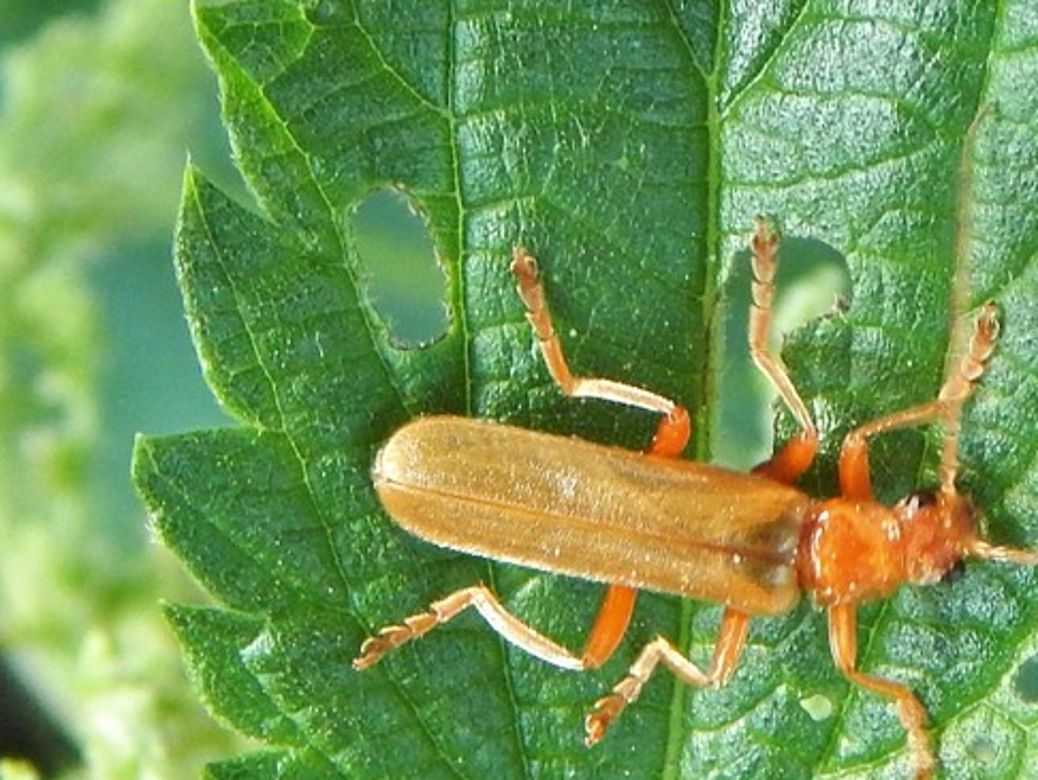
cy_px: 496
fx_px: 3210
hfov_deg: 18.3
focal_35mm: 107
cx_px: 697
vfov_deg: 13.8
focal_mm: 10.9
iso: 400
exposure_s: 1/60
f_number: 4
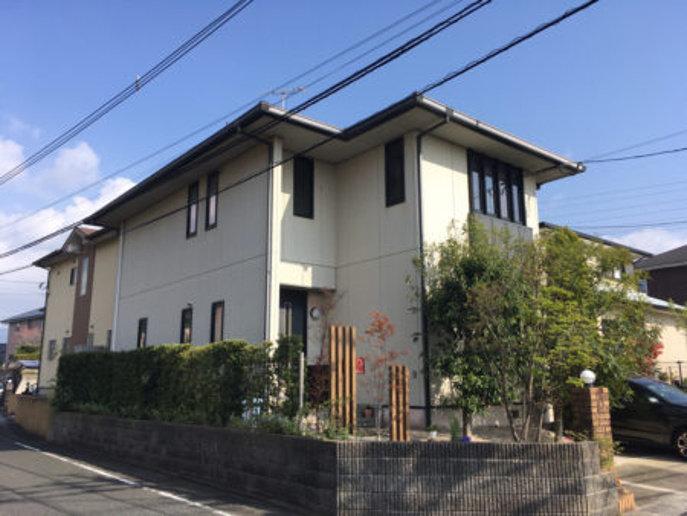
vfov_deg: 48.3
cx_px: 344
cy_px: 258
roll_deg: -1.2
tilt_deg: +13.1
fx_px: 576
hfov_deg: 61.6
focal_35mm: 29
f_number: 2.2
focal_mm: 4.15
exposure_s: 1/1040
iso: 25
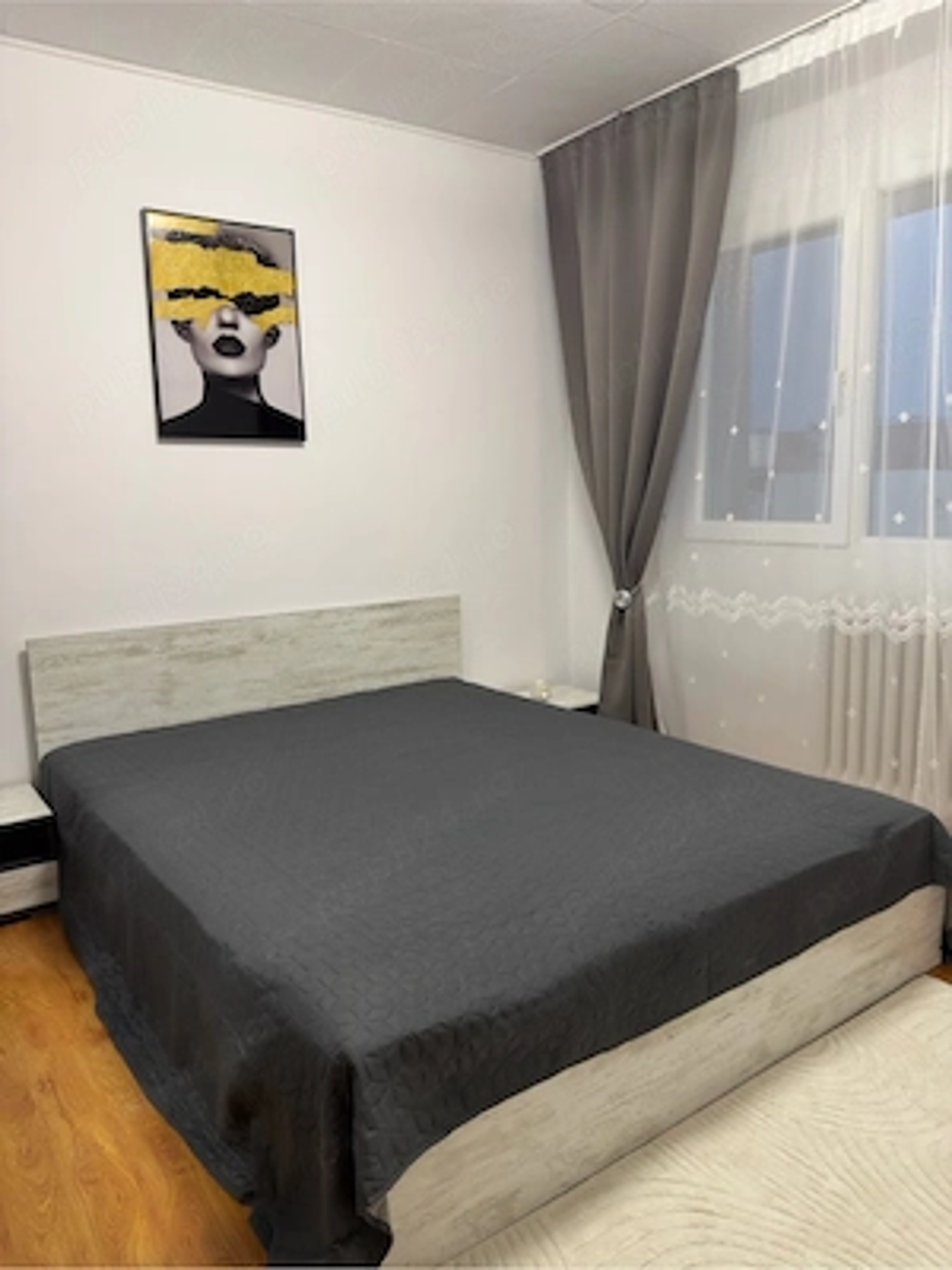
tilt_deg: -8.4
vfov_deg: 71.6
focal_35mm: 24
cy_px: 635
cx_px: 476
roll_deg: +0.6
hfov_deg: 56.8
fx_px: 880
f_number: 1.78
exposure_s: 1/33
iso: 200
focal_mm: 6.76
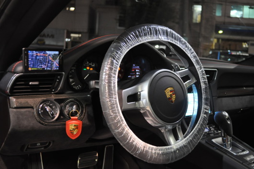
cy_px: 84
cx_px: 127
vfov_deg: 34.1
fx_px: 275
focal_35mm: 39
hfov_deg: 49.6
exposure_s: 1/20
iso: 1600
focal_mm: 26
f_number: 4.2
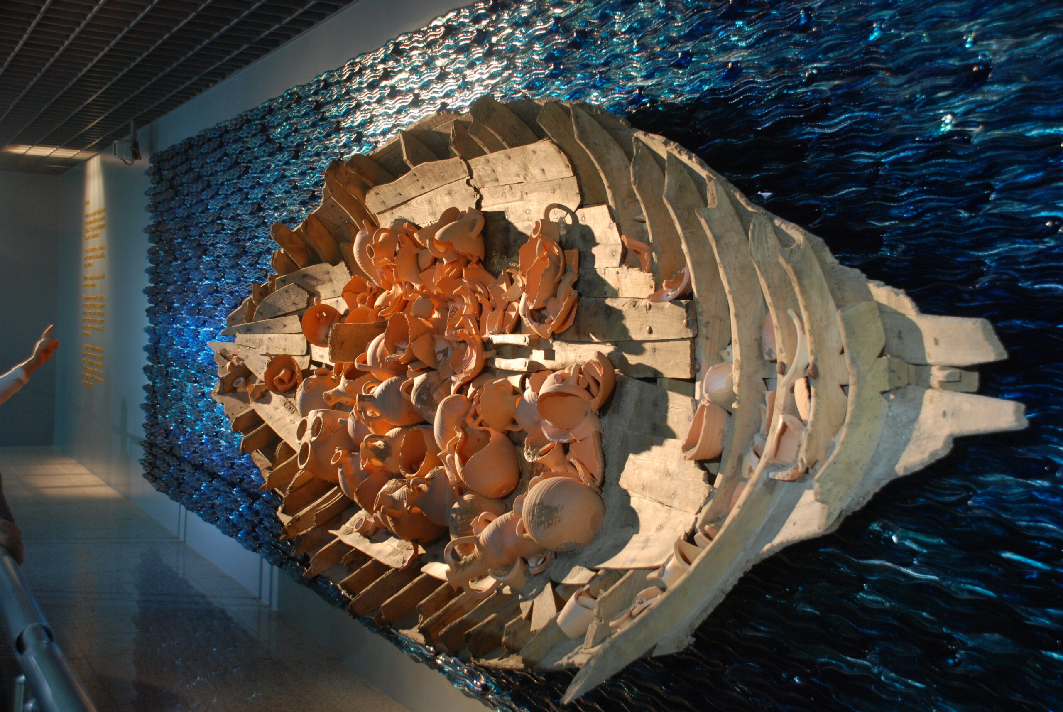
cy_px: 356
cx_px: 532
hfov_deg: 42.3
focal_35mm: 46
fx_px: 1375
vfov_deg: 29.0
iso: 400
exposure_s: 1/30
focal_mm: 31
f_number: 4.2
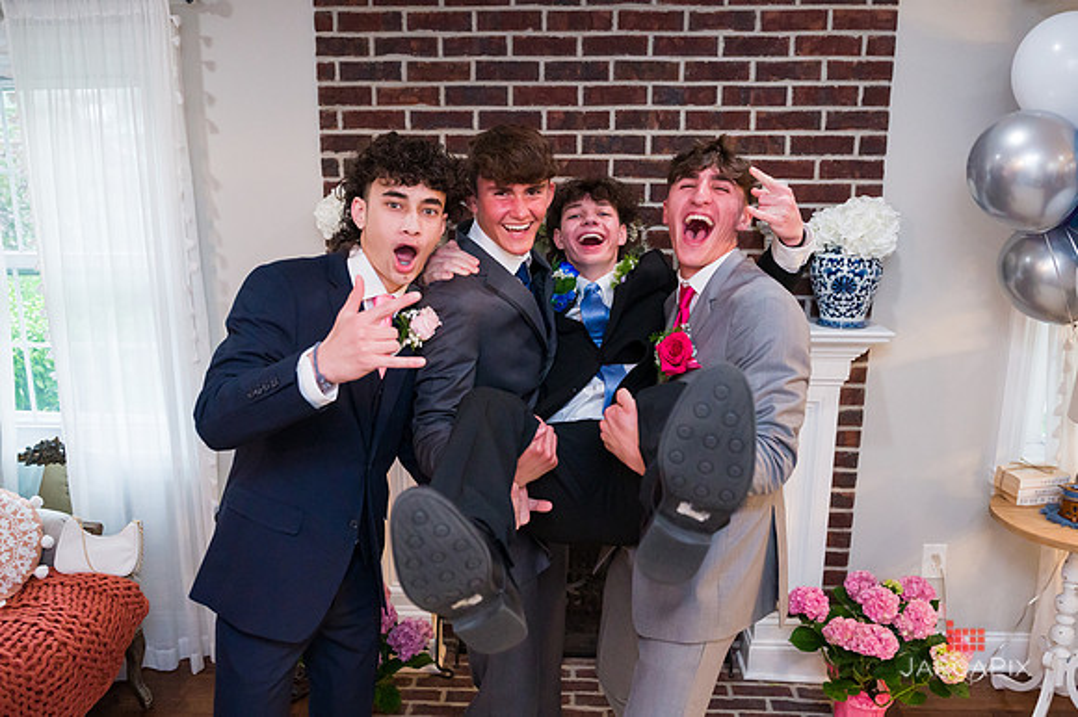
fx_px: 860
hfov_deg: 64.2
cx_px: 539
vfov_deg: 45.3
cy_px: 358
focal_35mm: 29
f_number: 5
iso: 5000
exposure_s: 1/200
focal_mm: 27
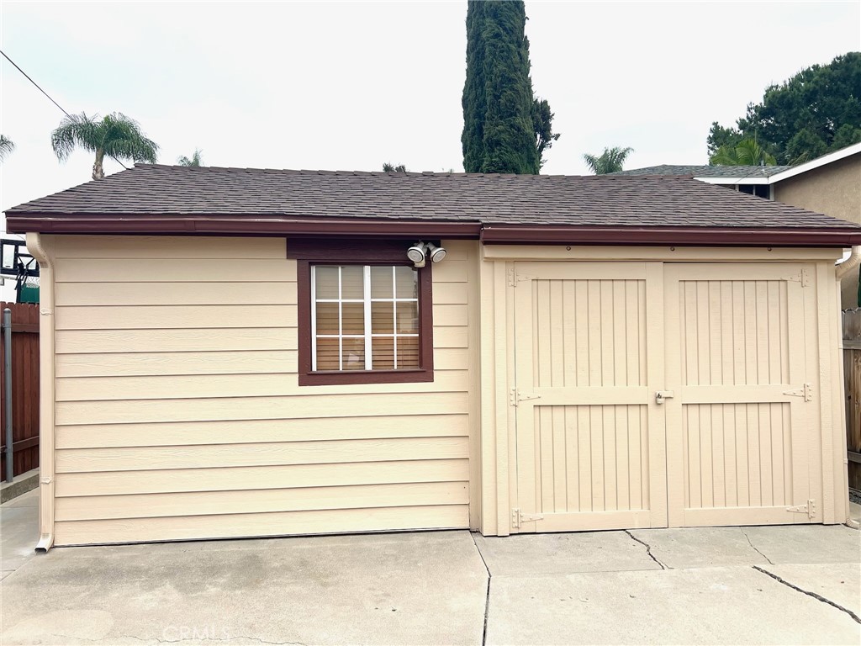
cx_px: 430
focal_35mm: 26
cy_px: 323
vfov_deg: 53.1
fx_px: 647
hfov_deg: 67.3
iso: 50
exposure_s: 1/5319
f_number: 1.5
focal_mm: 5.7
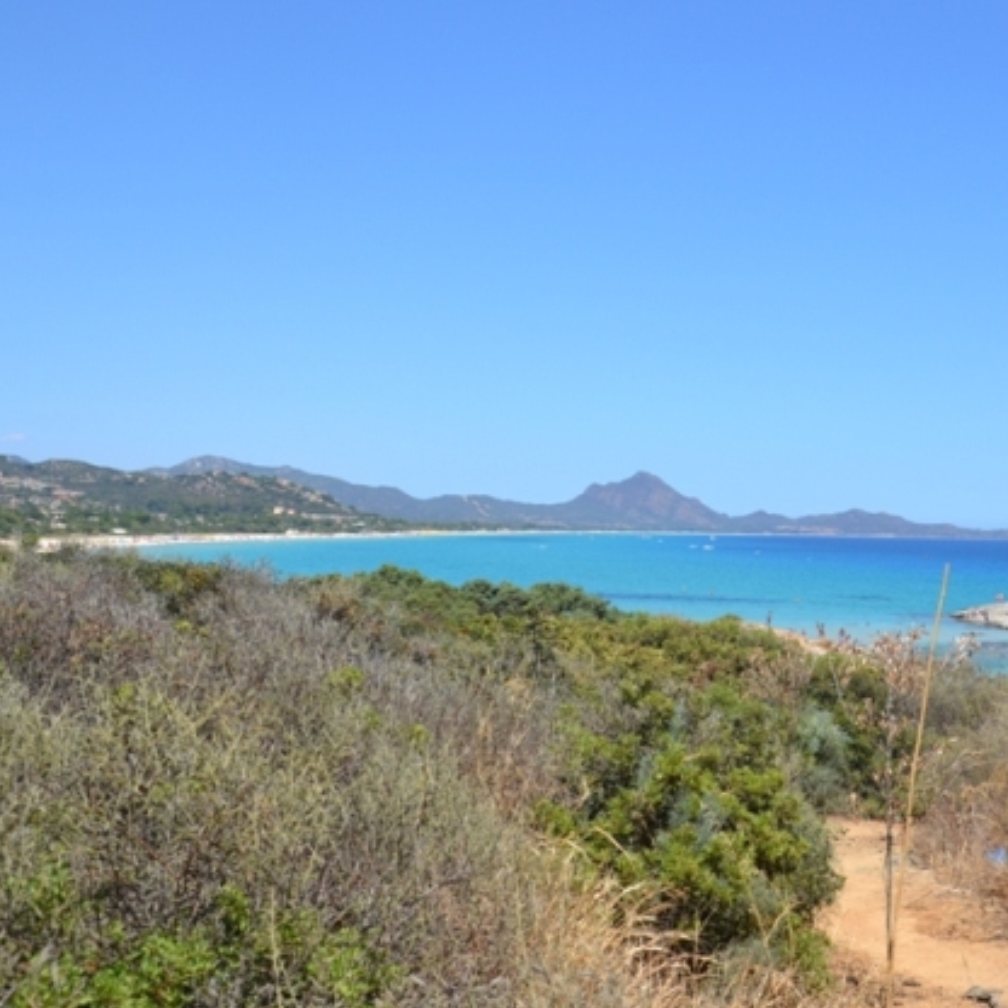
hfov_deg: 35.5
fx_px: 1548
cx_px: 710
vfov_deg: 36.1
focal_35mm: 47
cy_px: 509
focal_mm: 24
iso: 100
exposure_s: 1/250
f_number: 8
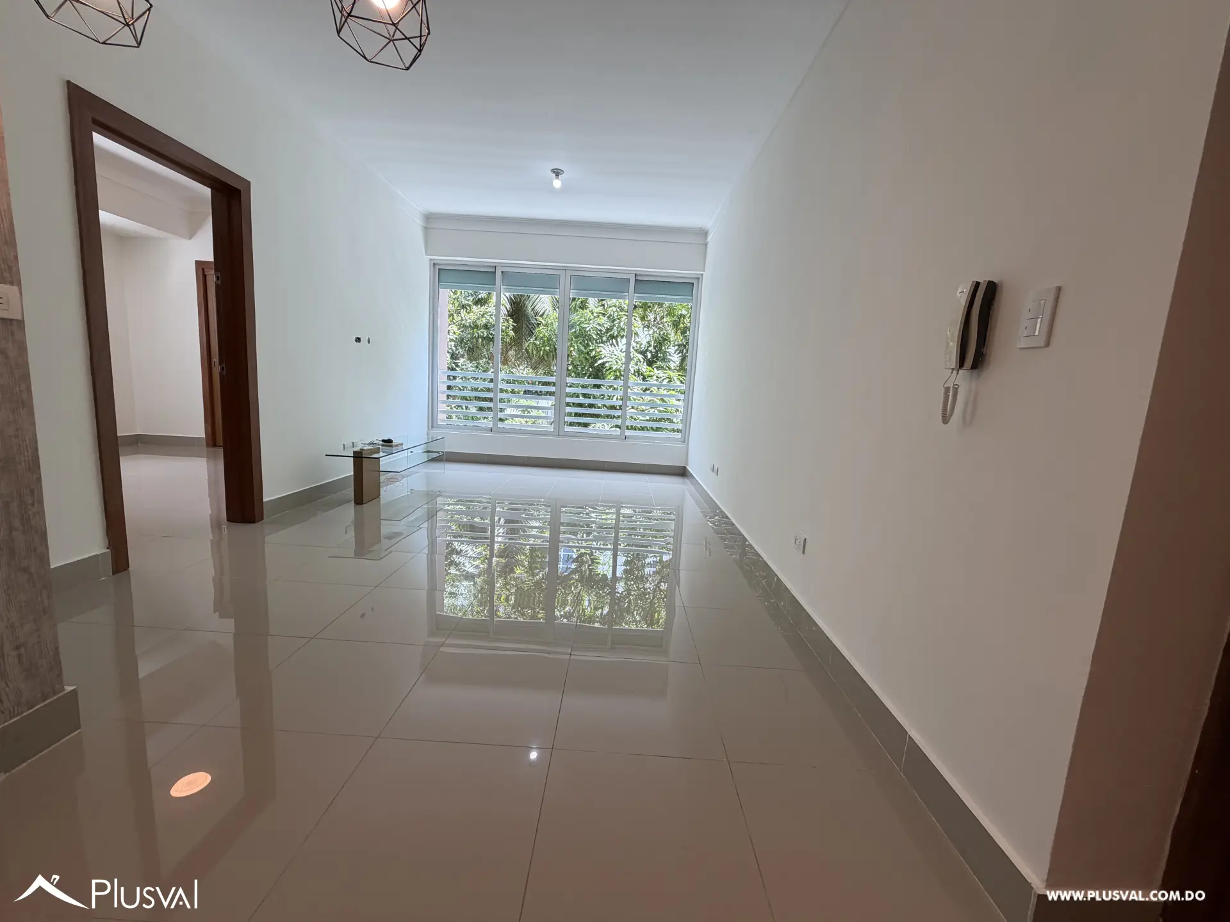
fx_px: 497
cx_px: 615
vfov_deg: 85.7
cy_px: 461
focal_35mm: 14
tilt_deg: -8.4
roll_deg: -3.1
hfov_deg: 102.1
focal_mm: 2.22
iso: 80
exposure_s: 1/120
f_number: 2.2
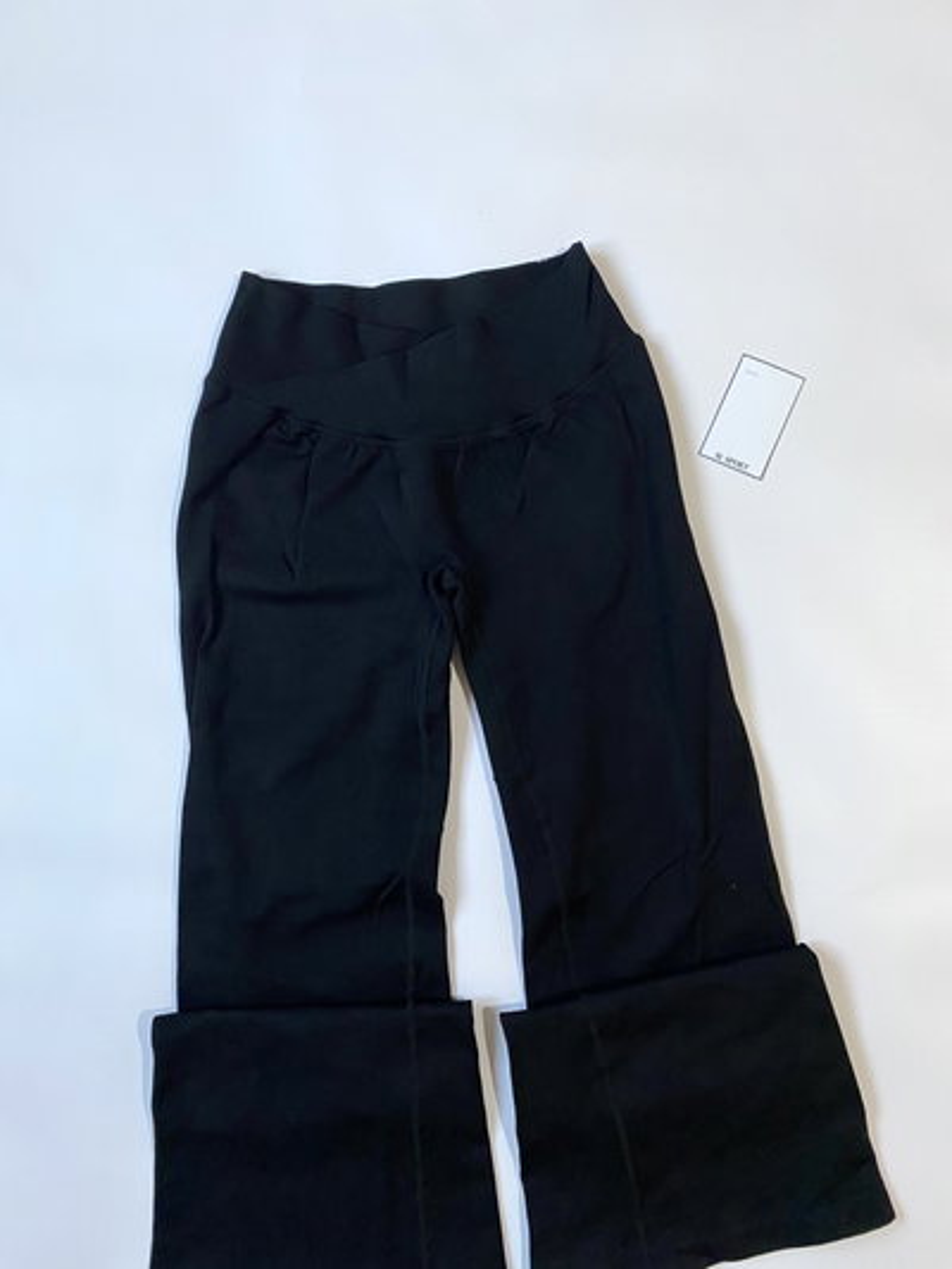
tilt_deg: -87.7
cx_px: 476
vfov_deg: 67.3
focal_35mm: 26
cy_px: 634
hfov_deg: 53.1
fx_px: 953
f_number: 1.8
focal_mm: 4.25
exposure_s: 1/60
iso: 320
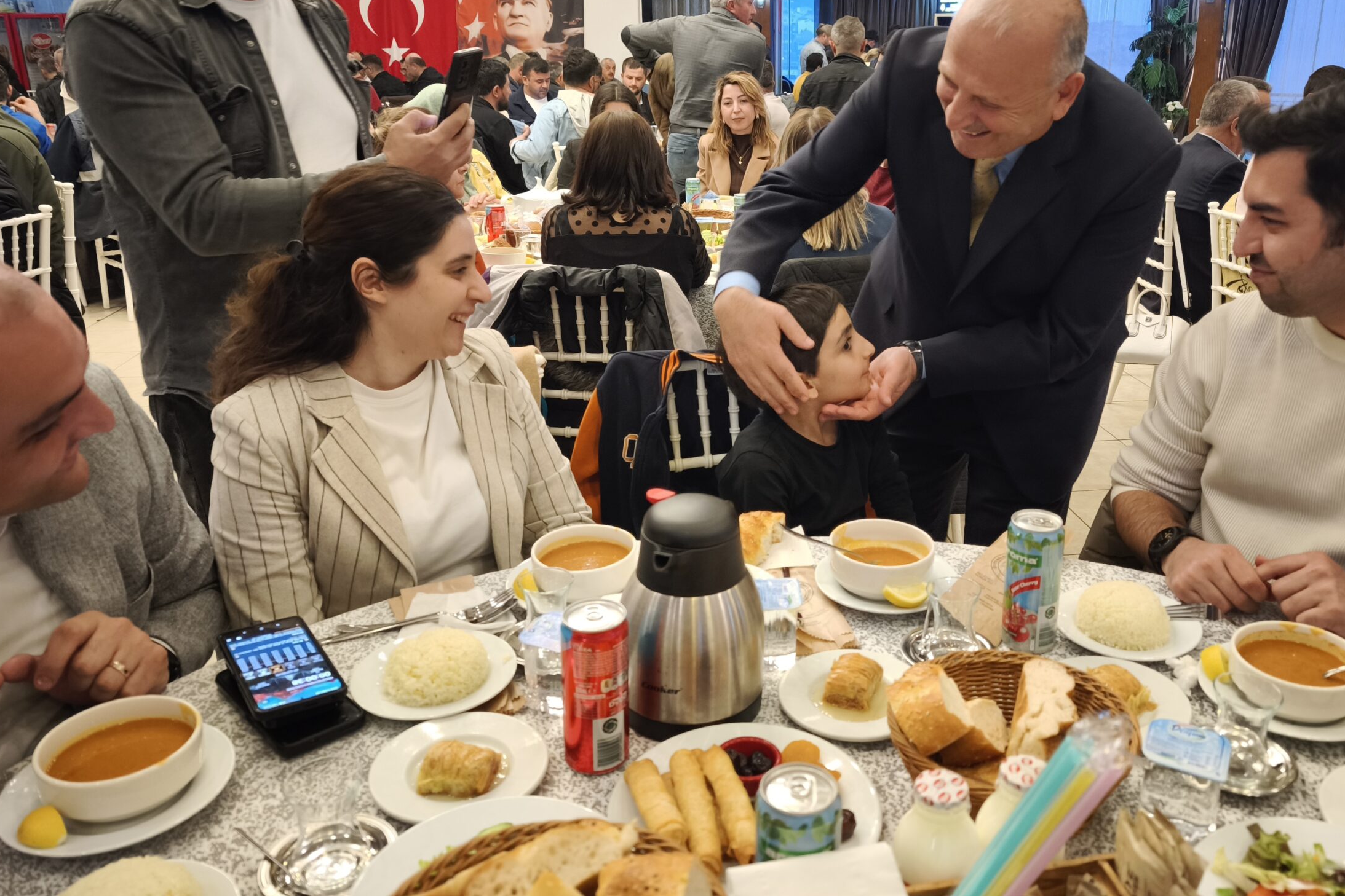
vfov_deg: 46.3
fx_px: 1046
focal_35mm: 28
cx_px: 779
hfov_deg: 65.1
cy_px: 395
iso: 640
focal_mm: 6.57
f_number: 1.6
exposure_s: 1/50
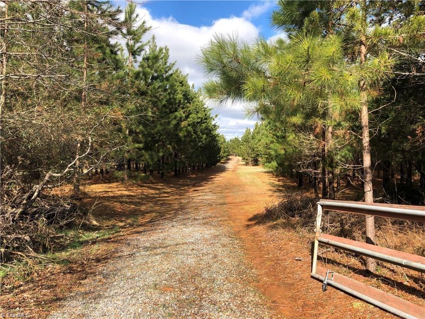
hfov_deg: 63.4
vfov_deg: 49.7
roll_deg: -0.8
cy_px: 160
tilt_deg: -1.3
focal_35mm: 28
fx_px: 344
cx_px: 212
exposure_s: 1/1012
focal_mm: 4
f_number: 1.8
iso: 20
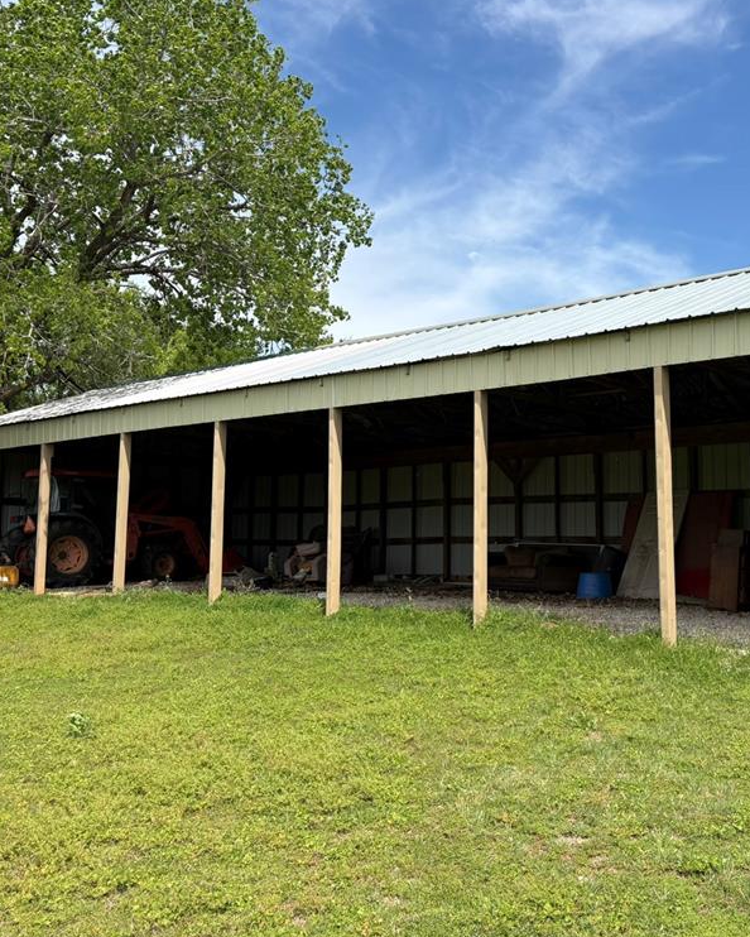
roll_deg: +0.3
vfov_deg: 51.5
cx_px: 535
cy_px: 456
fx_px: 971
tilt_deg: +6.0
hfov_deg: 41.3
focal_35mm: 35
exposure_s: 1/3623
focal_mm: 5.96
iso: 50
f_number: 1.6
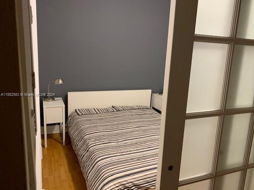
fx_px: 191
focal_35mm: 26
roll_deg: -2.2
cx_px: 127
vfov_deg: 53.1
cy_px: 95
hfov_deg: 67.3
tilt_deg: -11.9
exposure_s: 1/40
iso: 320
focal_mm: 4.25
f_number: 1.8
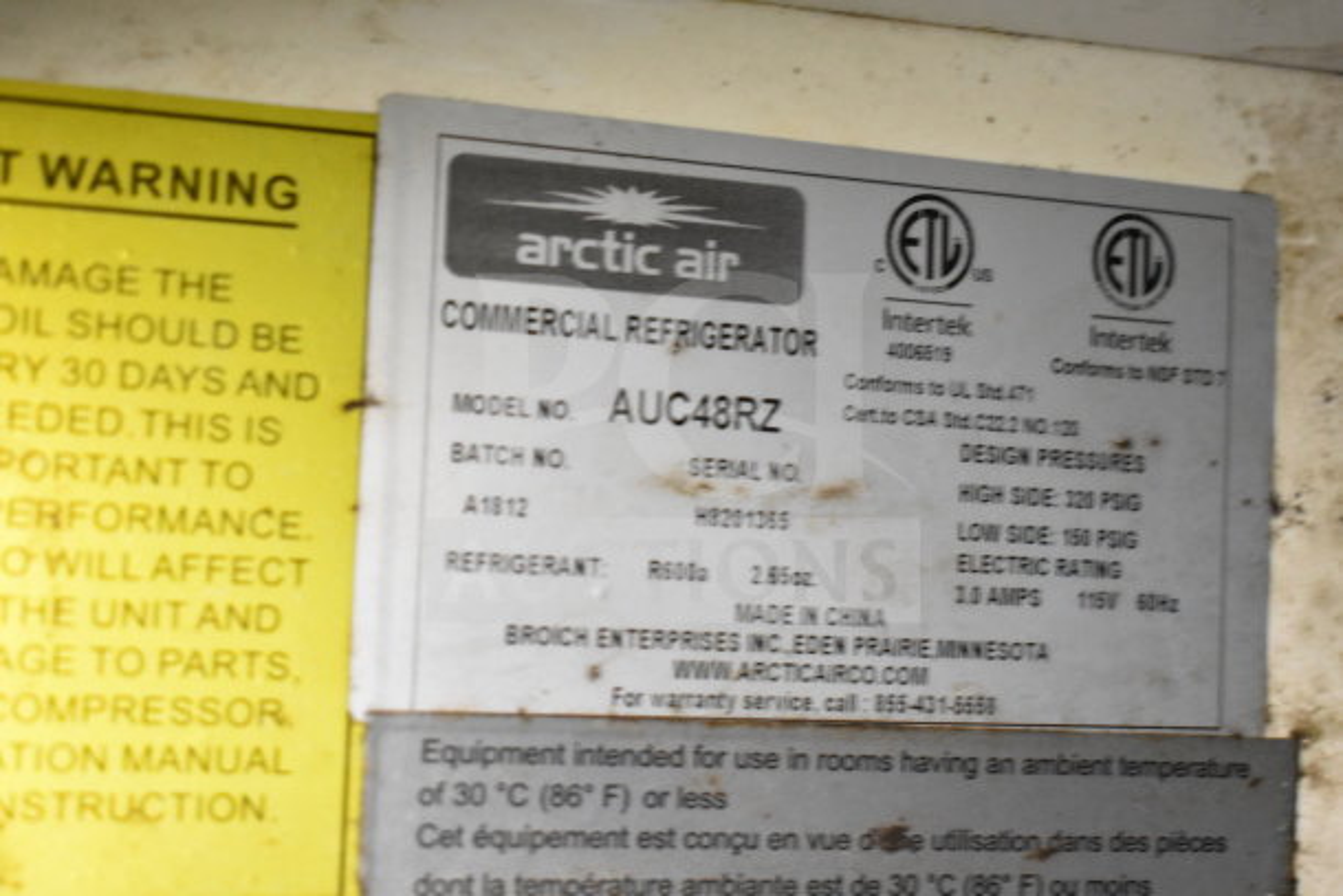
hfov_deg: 35.0
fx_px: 2127
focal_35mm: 57
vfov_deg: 23.8
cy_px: 448
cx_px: 672
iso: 4500
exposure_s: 1/60
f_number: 4.8
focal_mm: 38
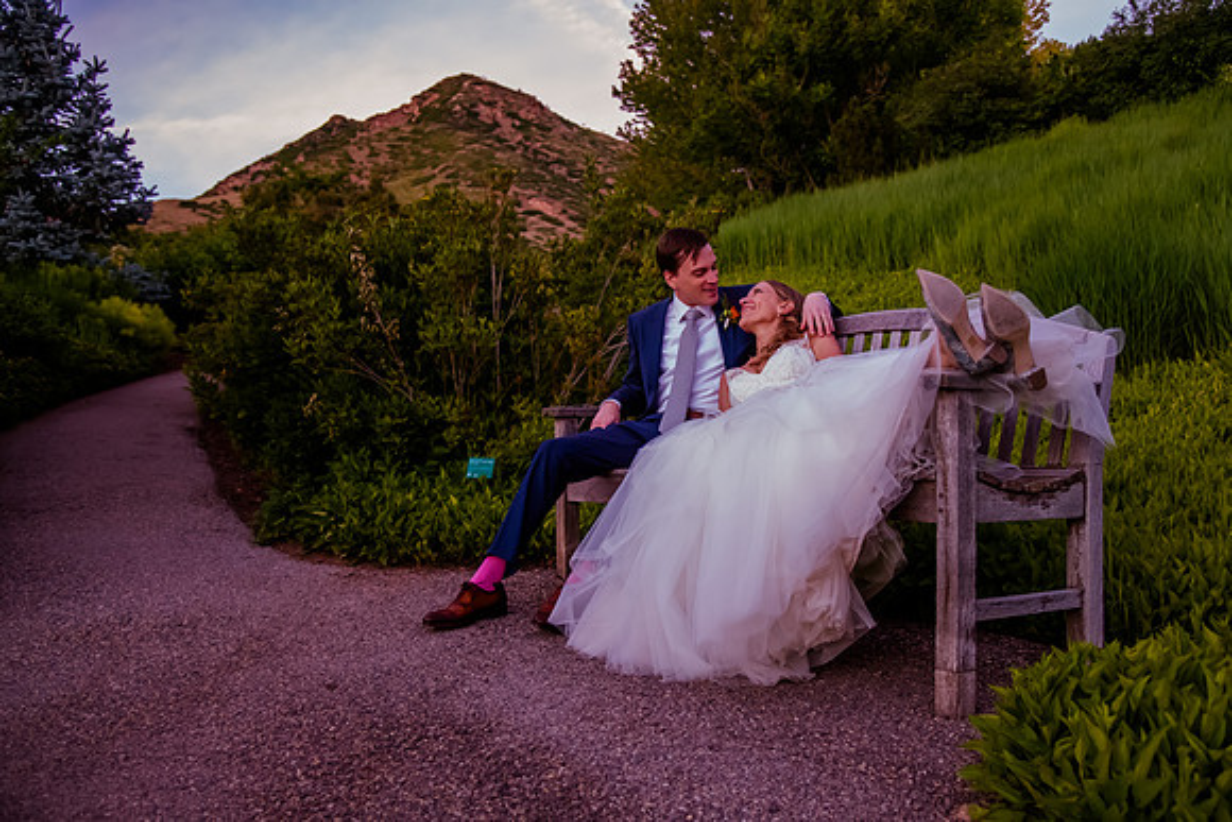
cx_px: 671
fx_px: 1118
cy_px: 447
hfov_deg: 57.6
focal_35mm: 33
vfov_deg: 40.3
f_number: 4
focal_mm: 30
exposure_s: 1/200
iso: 5000
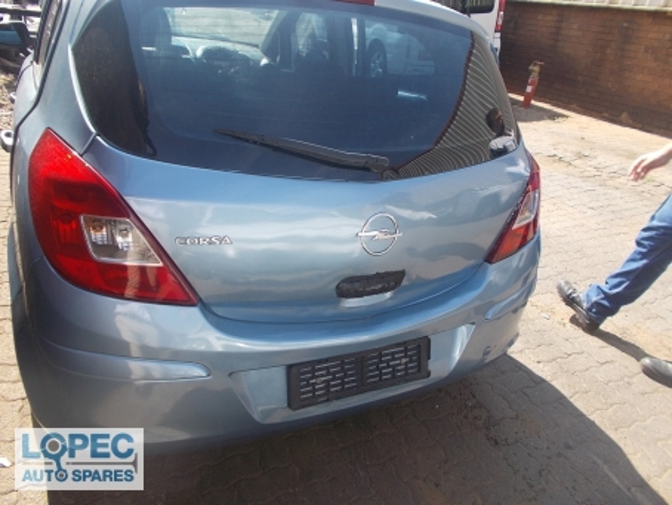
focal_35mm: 26
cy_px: 252
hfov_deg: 67.3
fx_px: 505
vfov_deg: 53.1
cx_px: 336
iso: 80
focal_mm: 4.6
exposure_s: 1/250
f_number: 3.2
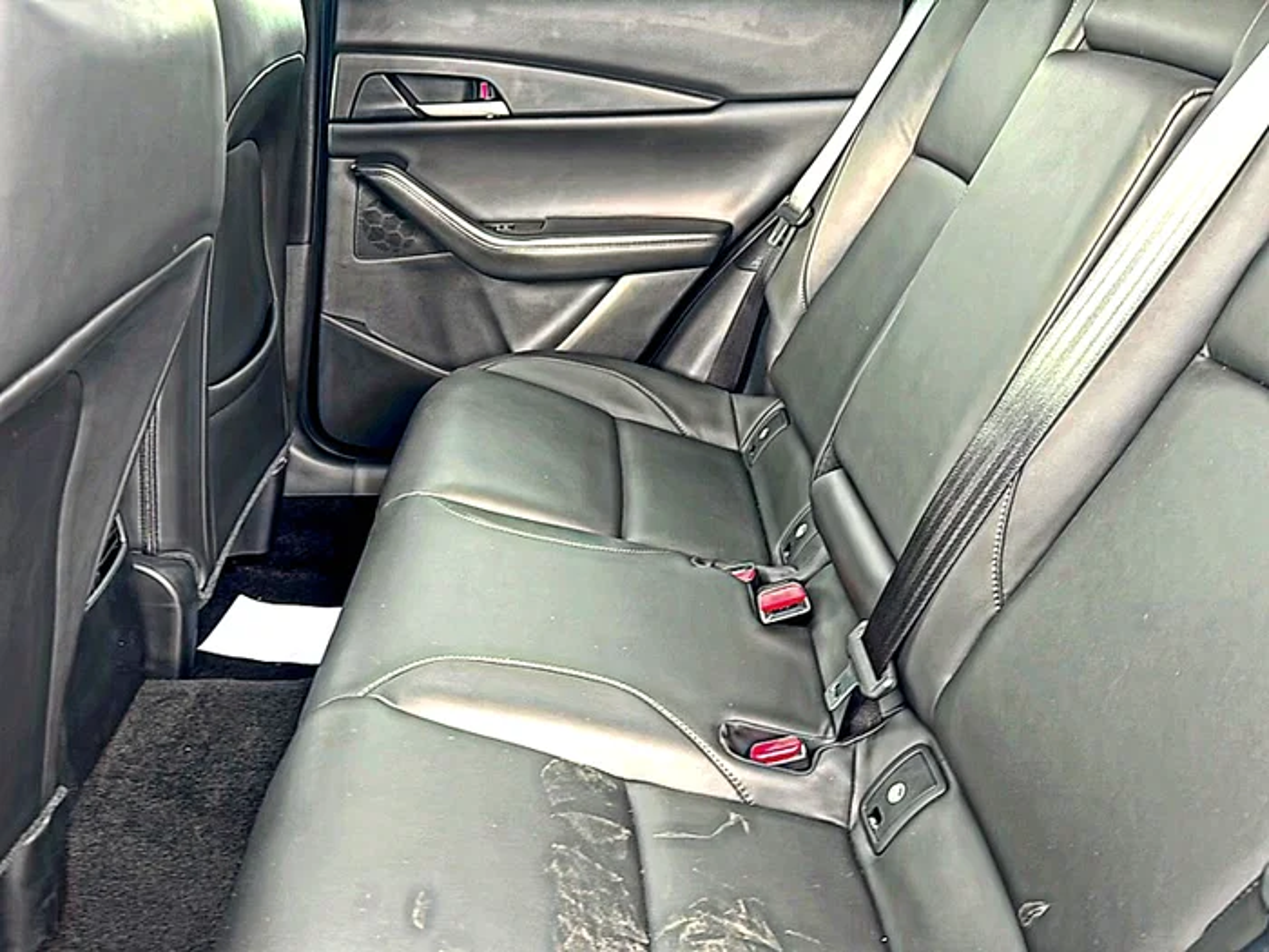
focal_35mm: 25
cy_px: 476
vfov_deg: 54.9
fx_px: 916
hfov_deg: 69.4
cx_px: 634
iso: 160
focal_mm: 6.86
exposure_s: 1/40
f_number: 1.78
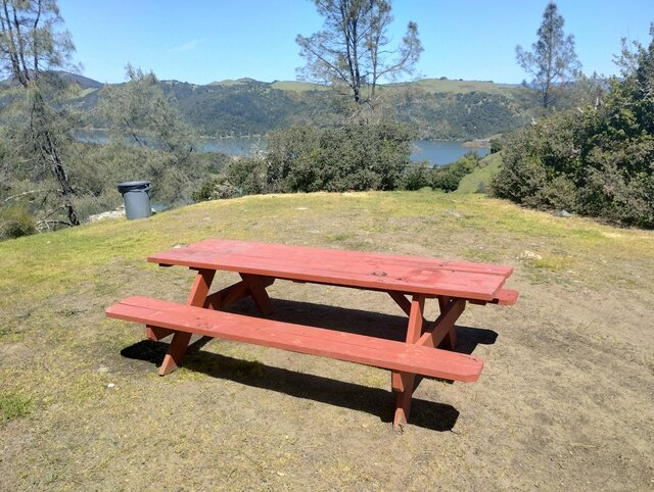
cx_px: 327
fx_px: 530
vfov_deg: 49.9
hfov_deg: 63.4
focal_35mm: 28
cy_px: 246
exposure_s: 1/490
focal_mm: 4.27
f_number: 1.8
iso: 100
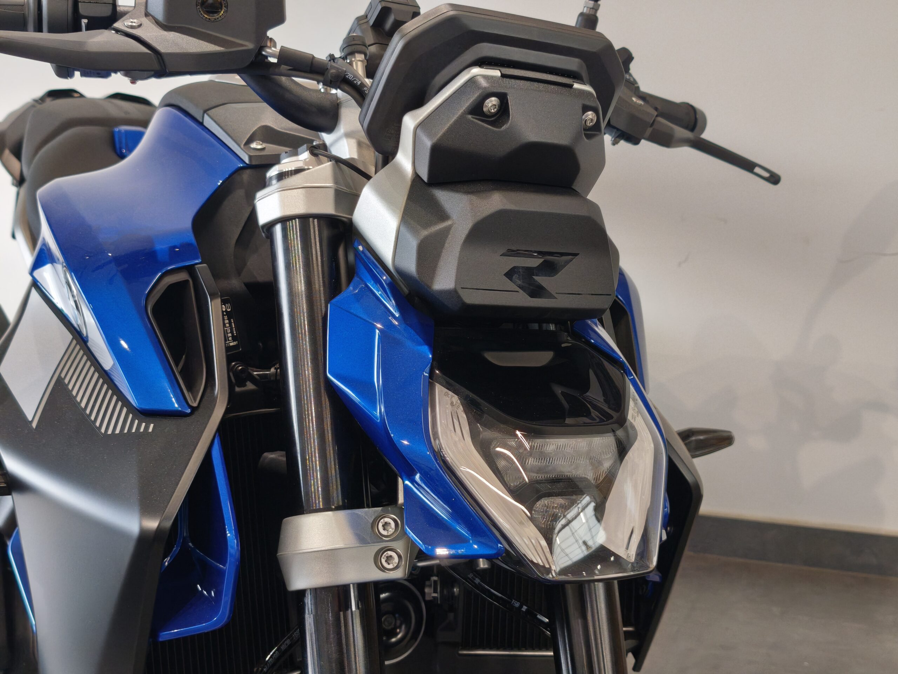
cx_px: 449
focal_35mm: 46
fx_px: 1193
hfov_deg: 41.2
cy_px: 337
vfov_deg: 31.5
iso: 125
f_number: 1.6
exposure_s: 1/100
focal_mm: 6.57
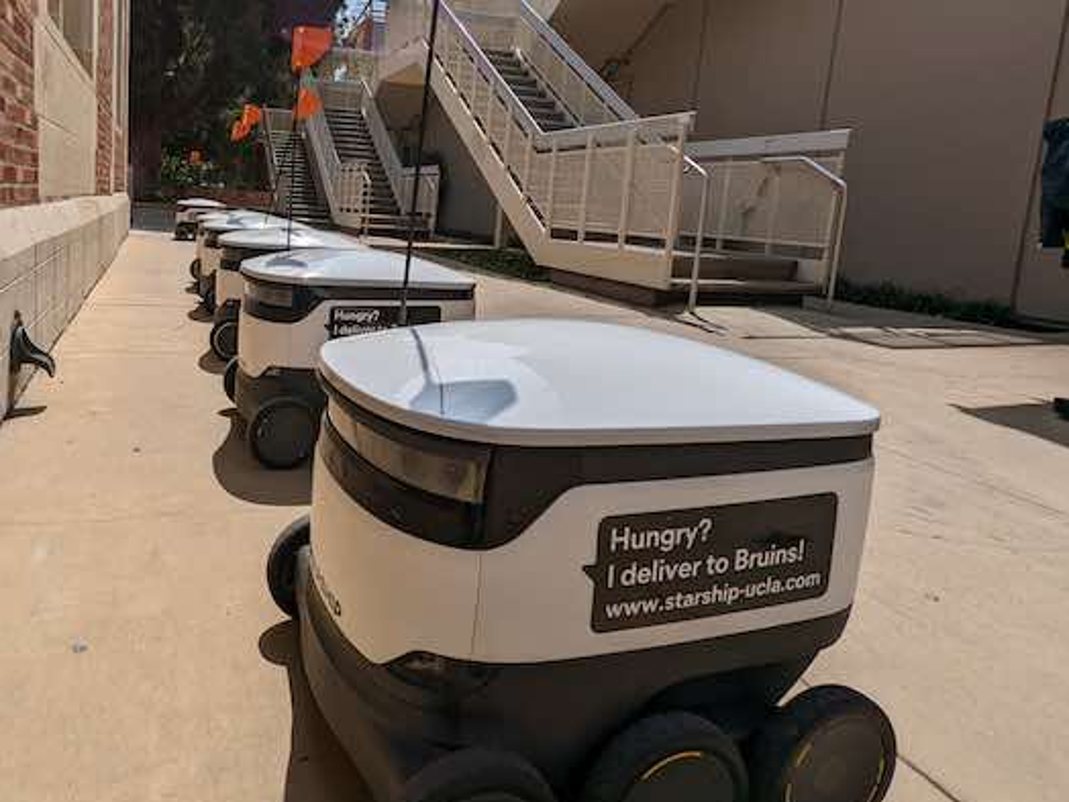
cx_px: 341
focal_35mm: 22
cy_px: 292
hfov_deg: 73.6
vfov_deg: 60.1
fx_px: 679
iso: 50
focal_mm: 2.35
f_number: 2.2
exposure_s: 1/4219
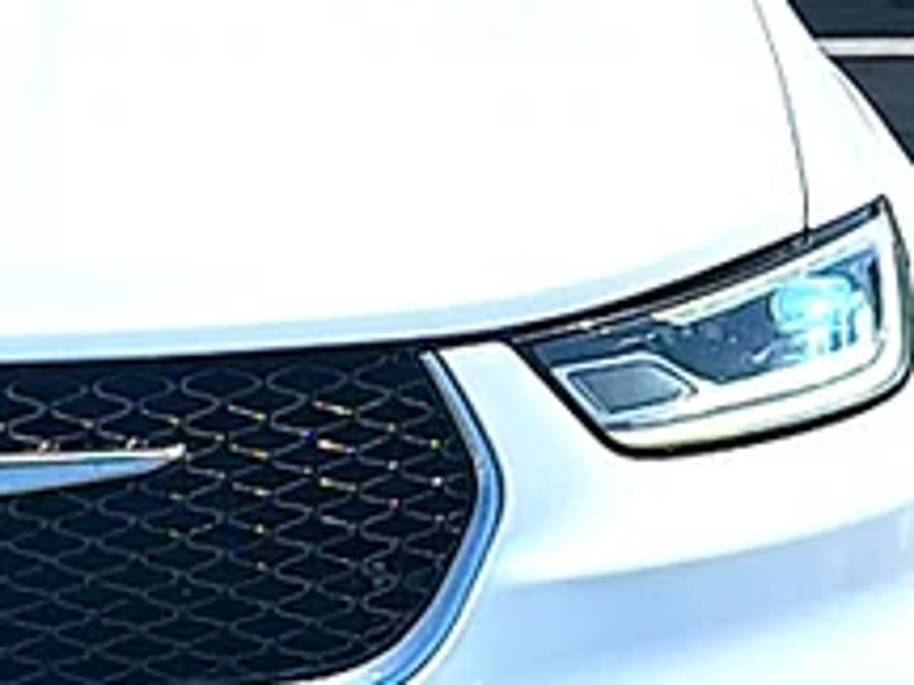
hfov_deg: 16.0
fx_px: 3168
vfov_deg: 12.3
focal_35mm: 120
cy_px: 425
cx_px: -85
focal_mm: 6.86
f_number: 1.78
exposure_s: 1/7692
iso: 80
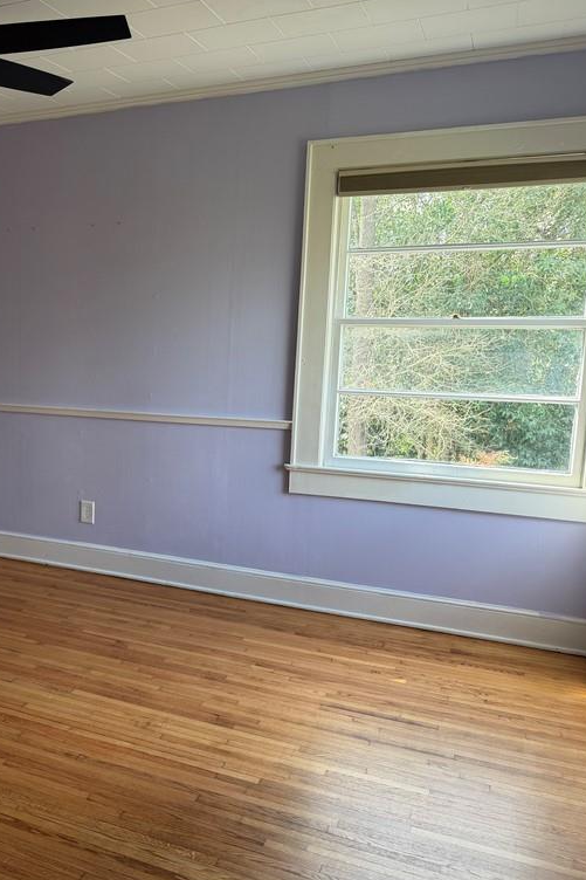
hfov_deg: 35.3
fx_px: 830
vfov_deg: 55.8
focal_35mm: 34
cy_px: 440
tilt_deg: -9.3
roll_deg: +0.4
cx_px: 2
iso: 64
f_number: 1.78
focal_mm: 6.76
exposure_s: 1/124
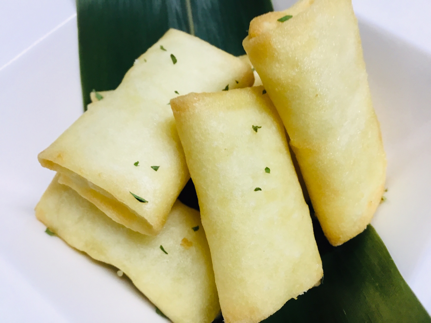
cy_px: 162
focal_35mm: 31
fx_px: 386
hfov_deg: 58.4
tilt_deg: -62.0
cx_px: 216
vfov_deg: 45.4
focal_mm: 3.3
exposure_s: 1/30
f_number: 2.4
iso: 32
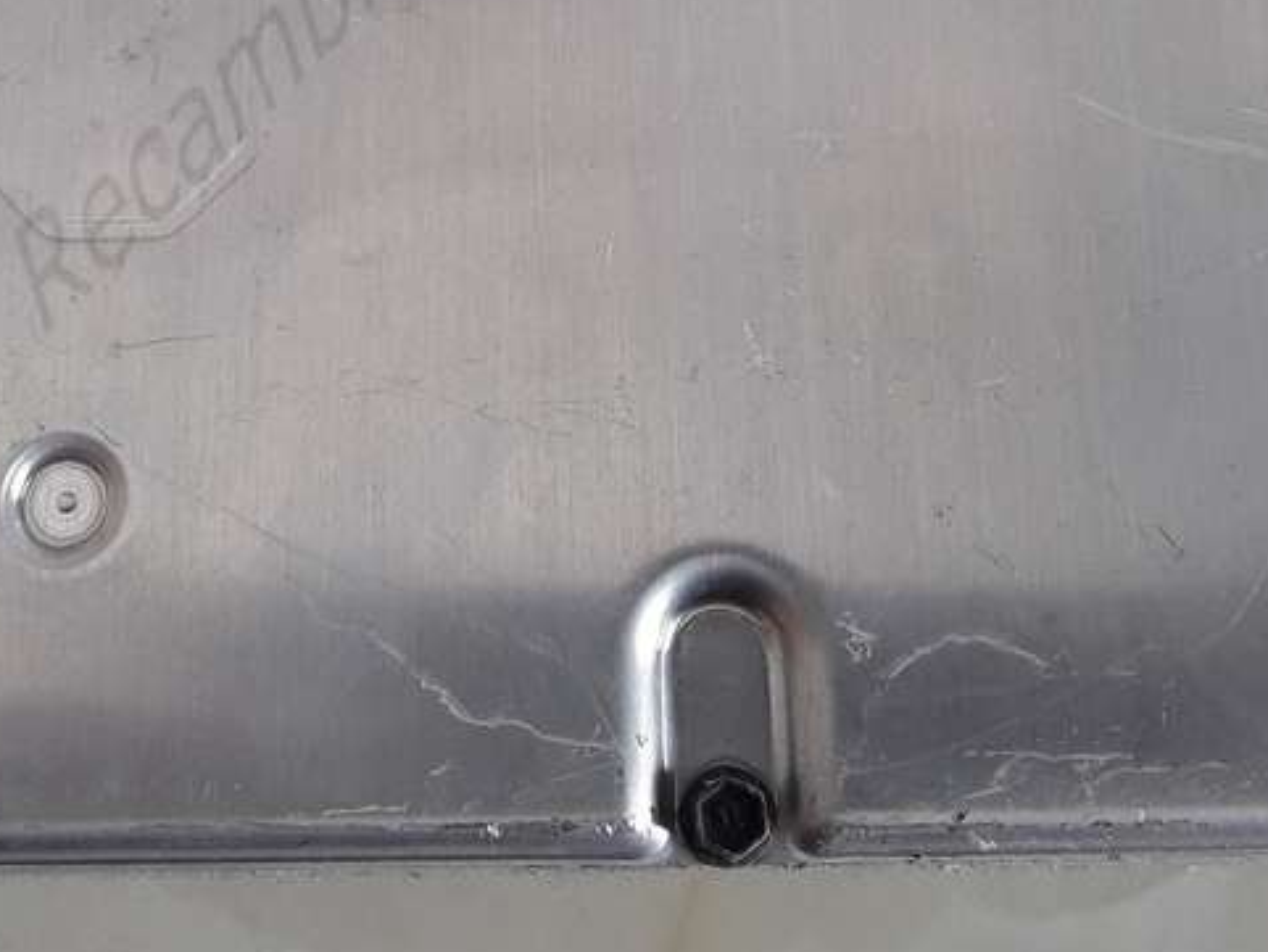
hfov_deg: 26.9
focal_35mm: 72
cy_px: -127
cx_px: 453
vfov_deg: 19.5
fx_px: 2638
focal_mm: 3.7
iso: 50
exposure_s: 1/33
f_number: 1.9
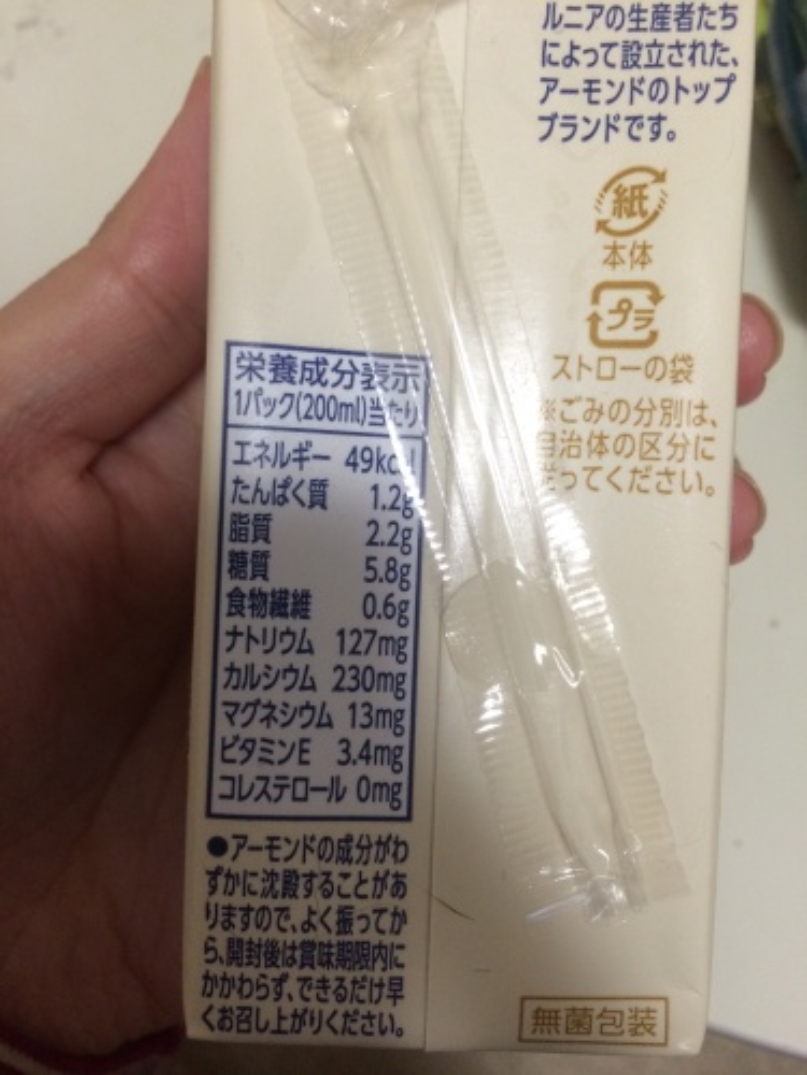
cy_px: 538
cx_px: 404
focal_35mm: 30
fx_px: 933
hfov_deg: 46.8
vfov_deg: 60.0
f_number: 2.2
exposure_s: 1/30
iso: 200
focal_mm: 4.12
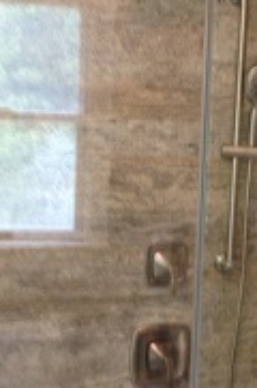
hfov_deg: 16.4
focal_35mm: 81
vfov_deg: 25.1
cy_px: 176
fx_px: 871
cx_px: 268
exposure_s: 1/20
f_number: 2.4
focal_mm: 4.13
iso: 160
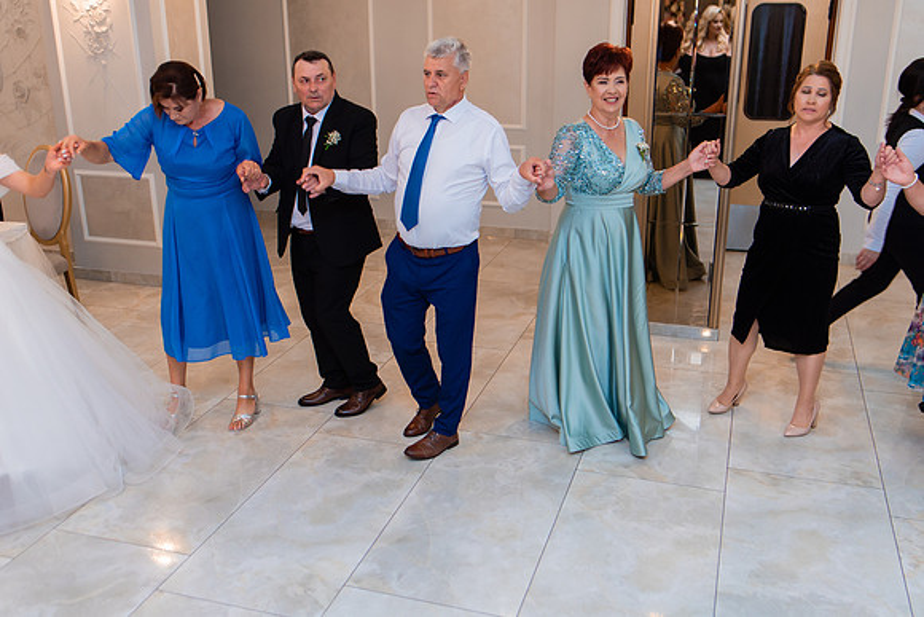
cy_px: 308
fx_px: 899
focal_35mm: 35
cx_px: 462
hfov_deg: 54.4
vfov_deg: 37.9
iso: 1250
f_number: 2.8
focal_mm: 35
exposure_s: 1/200
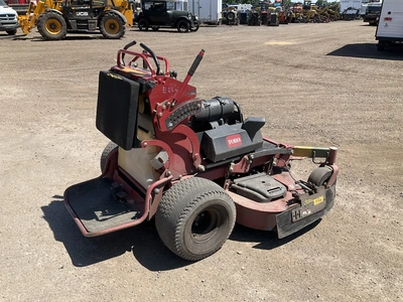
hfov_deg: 61.7
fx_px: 338
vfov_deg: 48.2
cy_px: 151
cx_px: 202
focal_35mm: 29
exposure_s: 1/1377
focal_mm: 3
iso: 25
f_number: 1.8
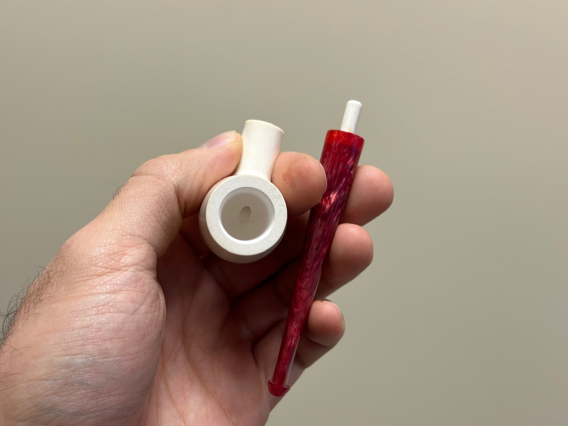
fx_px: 788
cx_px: 284
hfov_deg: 39.7
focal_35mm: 48
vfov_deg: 30.3
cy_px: 213
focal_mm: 6.86
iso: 64
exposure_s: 1/100
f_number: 1.78
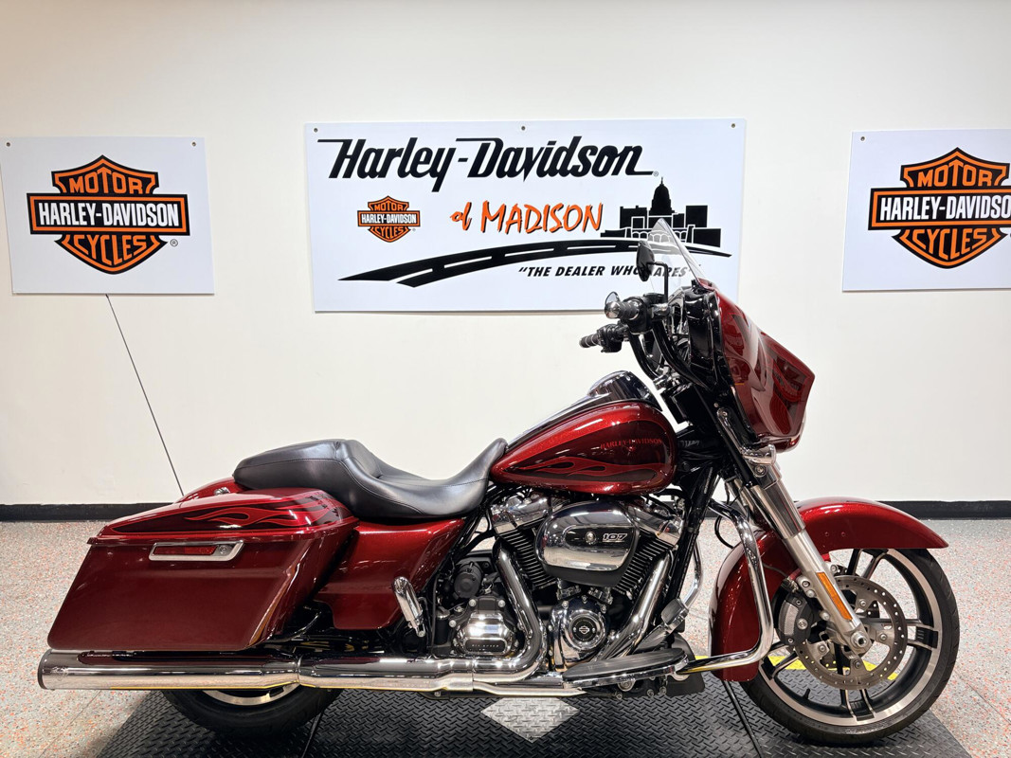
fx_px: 759
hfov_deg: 67.3
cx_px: 506
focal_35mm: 26
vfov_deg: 53.1
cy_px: 379
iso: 32
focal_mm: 5.96
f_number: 1.6
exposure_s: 1/120
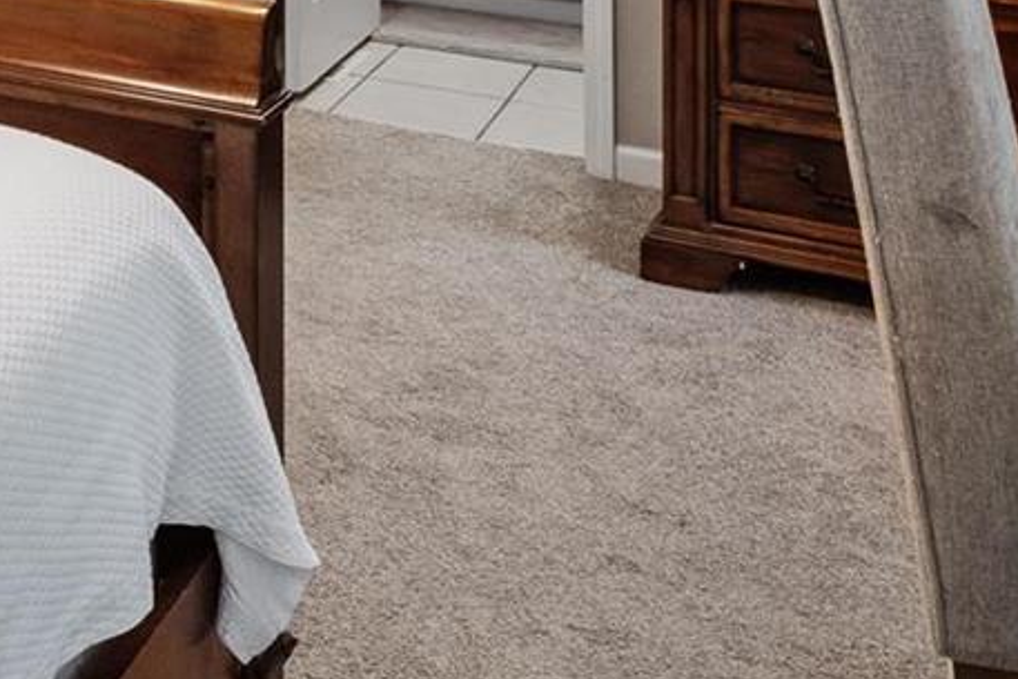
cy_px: -367
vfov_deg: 18.8
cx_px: -116
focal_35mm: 63
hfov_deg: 28.7
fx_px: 1782
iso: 400
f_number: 8
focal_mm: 9
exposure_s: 1/8
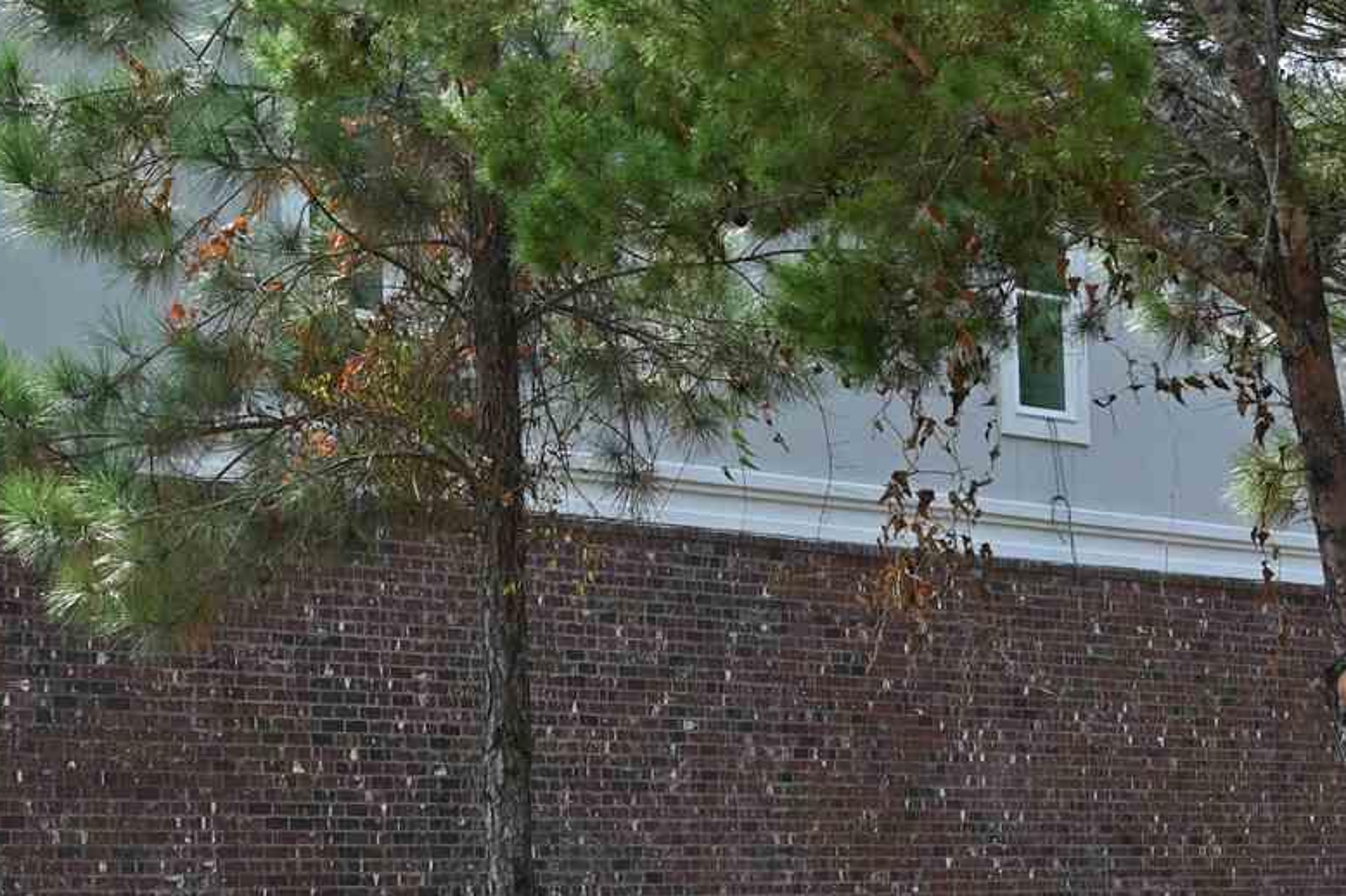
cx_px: 5
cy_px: 583
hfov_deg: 19.8
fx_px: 3737
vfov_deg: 13.7
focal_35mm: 100
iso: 100
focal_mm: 38
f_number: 6.3
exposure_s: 1/320
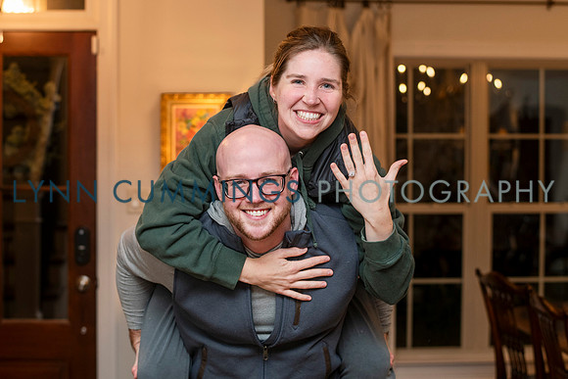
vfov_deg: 20.1
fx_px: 1067
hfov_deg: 29.8
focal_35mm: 68
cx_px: 245
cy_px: 168
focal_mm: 58
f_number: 3.5
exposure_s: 1/160
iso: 400
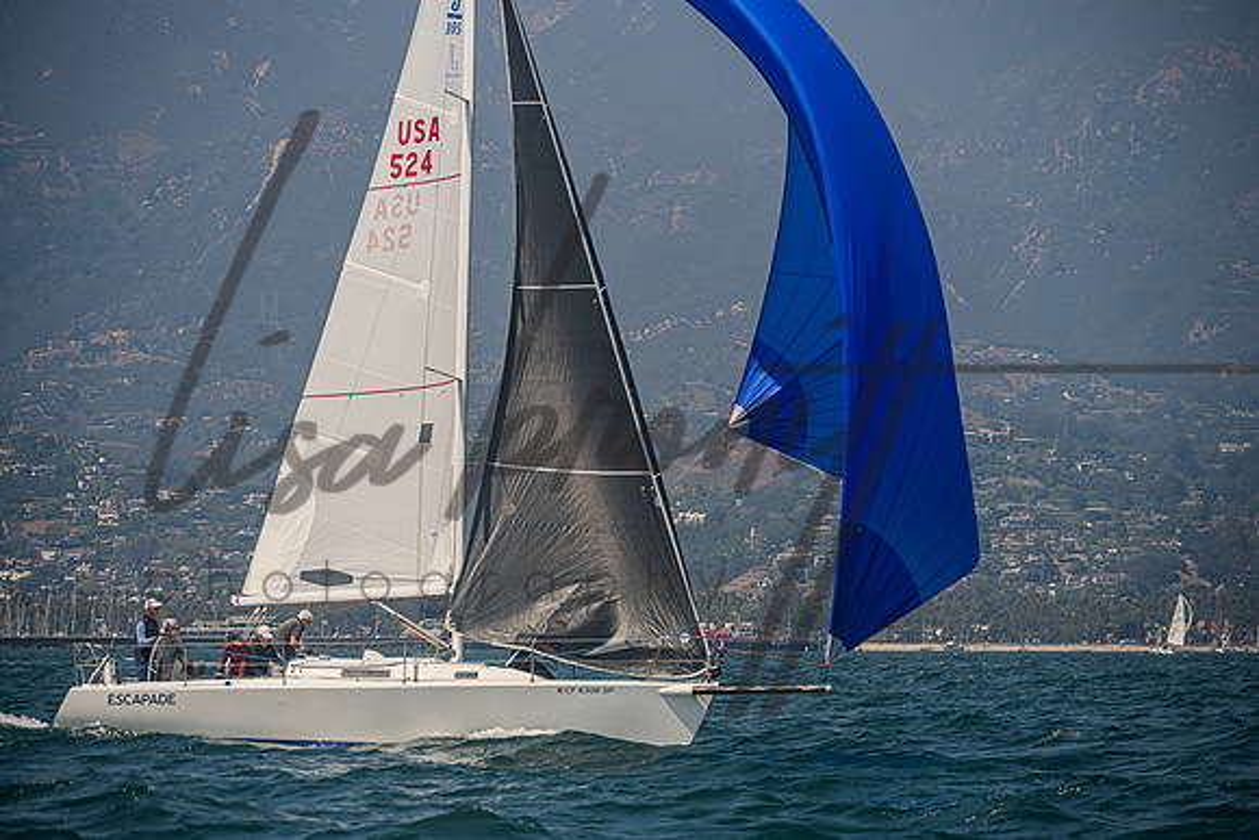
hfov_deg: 8.7
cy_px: 420
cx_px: 630
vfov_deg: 5.8
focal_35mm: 236
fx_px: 8254
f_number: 8
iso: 400
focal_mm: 230
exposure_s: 1/2000
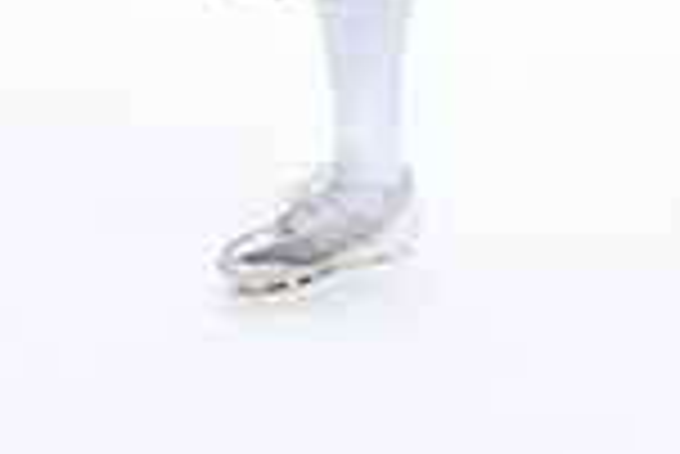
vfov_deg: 7.0
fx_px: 3554
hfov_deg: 10.9
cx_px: 338
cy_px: -517
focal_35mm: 188
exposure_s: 1/250
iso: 400
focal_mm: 63
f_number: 5.6
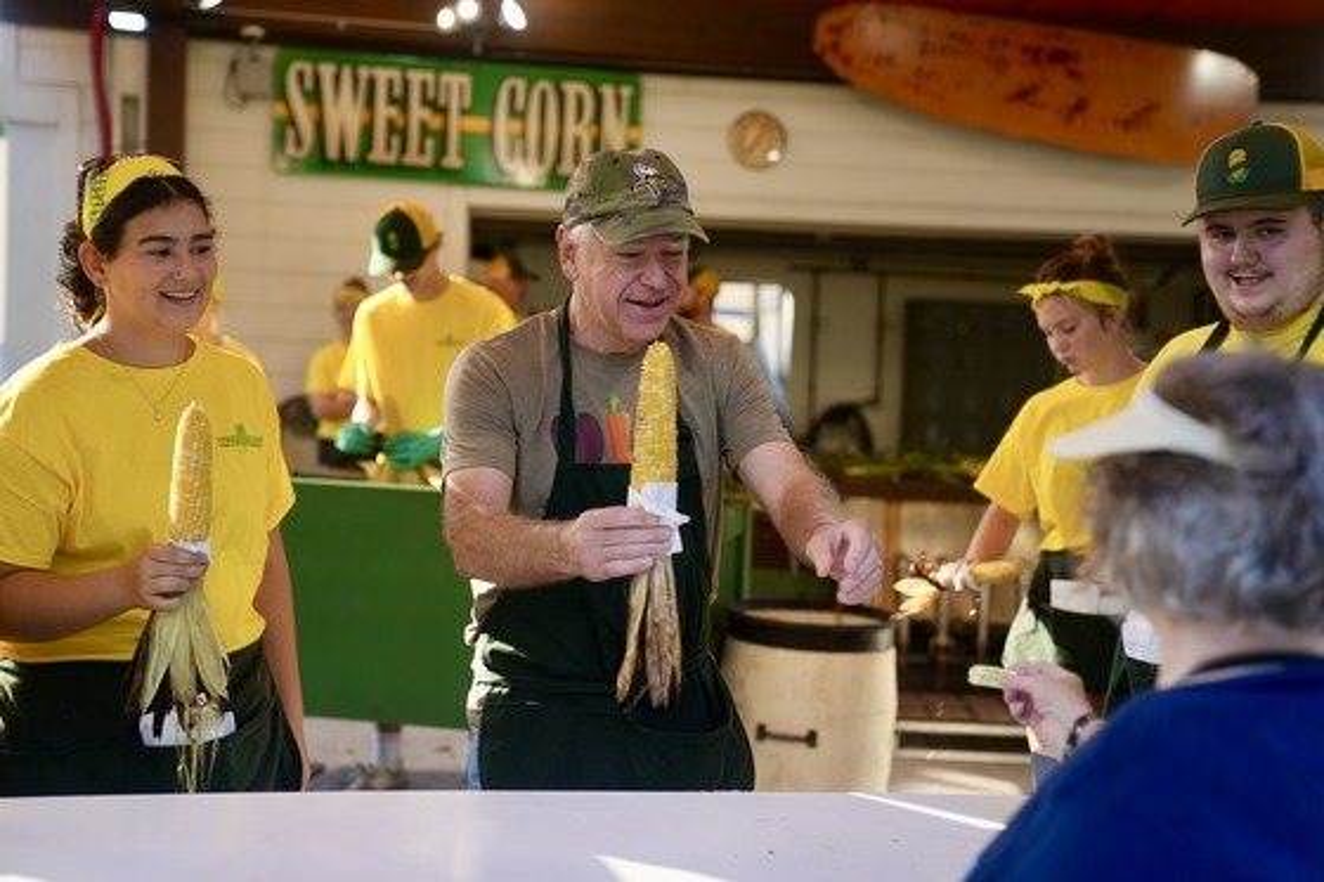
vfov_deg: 24.2
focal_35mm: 56
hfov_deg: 35.6
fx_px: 2059
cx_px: 662
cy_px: 441
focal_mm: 56
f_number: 2.8
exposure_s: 1/200
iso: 100
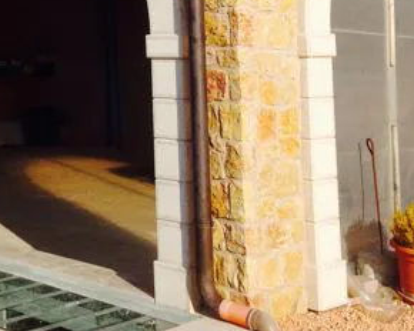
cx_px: 51
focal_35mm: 80
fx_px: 980
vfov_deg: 18.7
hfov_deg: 23.3
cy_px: 10
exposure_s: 1/1869
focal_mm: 4.12
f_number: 2.4
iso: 50
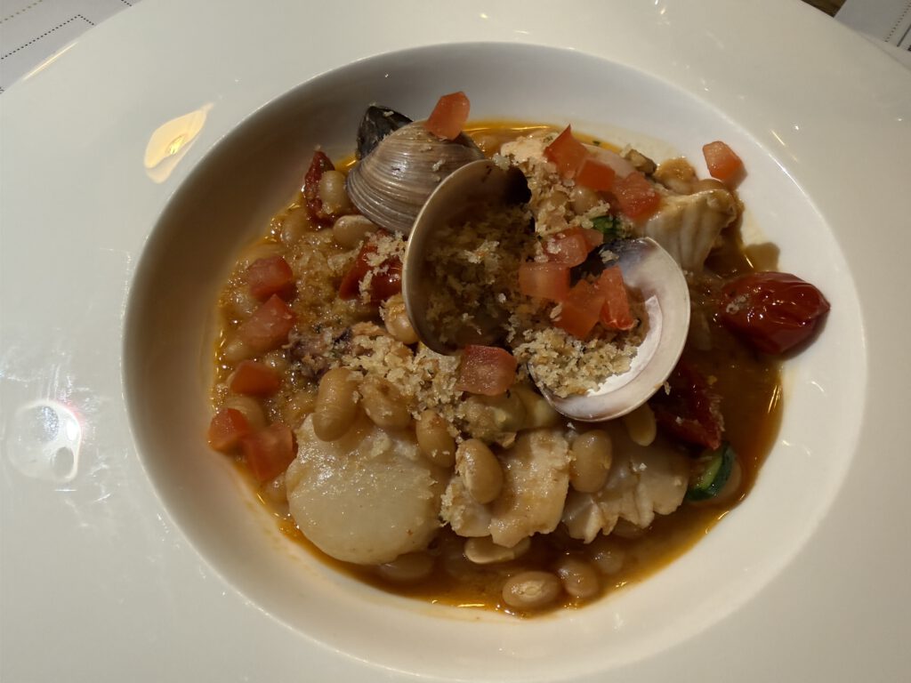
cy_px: 342
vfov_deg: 56.8
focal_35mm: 24
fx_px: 632
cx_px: 456
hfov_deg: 71.6
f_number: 2.2
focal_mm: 2.22
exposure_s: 1/50
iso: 250
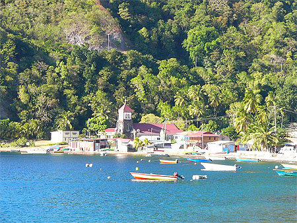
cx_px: 148
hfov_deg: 16.0
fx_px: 1056
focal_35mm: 123
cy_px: 112
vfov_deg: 12.1
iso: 200
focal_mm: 16.2
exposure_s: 1/400
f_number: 4.6
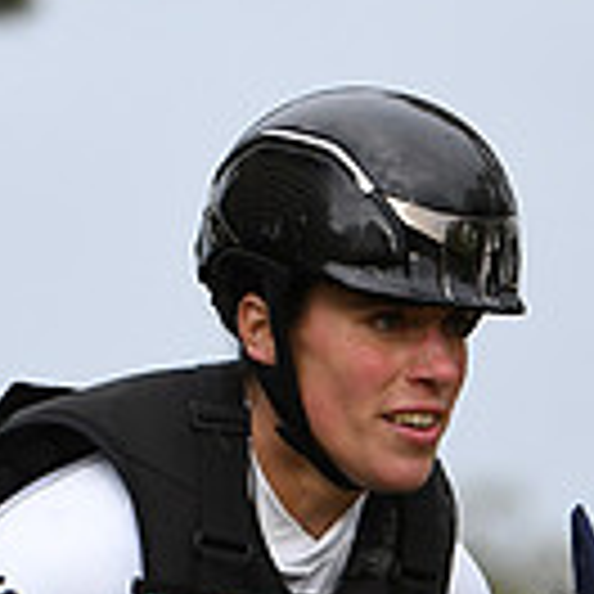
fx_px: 21685
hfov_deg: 1.6
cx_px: 749
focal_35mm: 1117
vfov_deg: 1.6
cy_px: 1274
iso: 1000
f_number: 5.6
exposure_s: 1/1000
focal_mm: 200
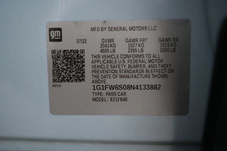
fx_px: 176
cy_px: 76
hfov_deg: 65.5
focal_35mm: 28
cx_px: 114
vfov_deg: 46.4
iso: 4000
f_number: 2.8
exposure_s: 1/160
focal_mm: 28
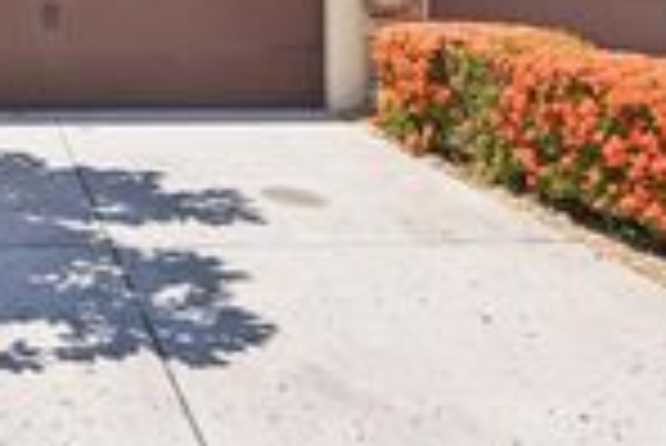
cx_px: -18
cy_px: -286
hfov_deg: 33.3
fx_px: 1000
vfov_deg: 20.2
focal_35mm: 54
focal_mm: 16
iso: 400
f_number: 8
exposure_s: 1/1250
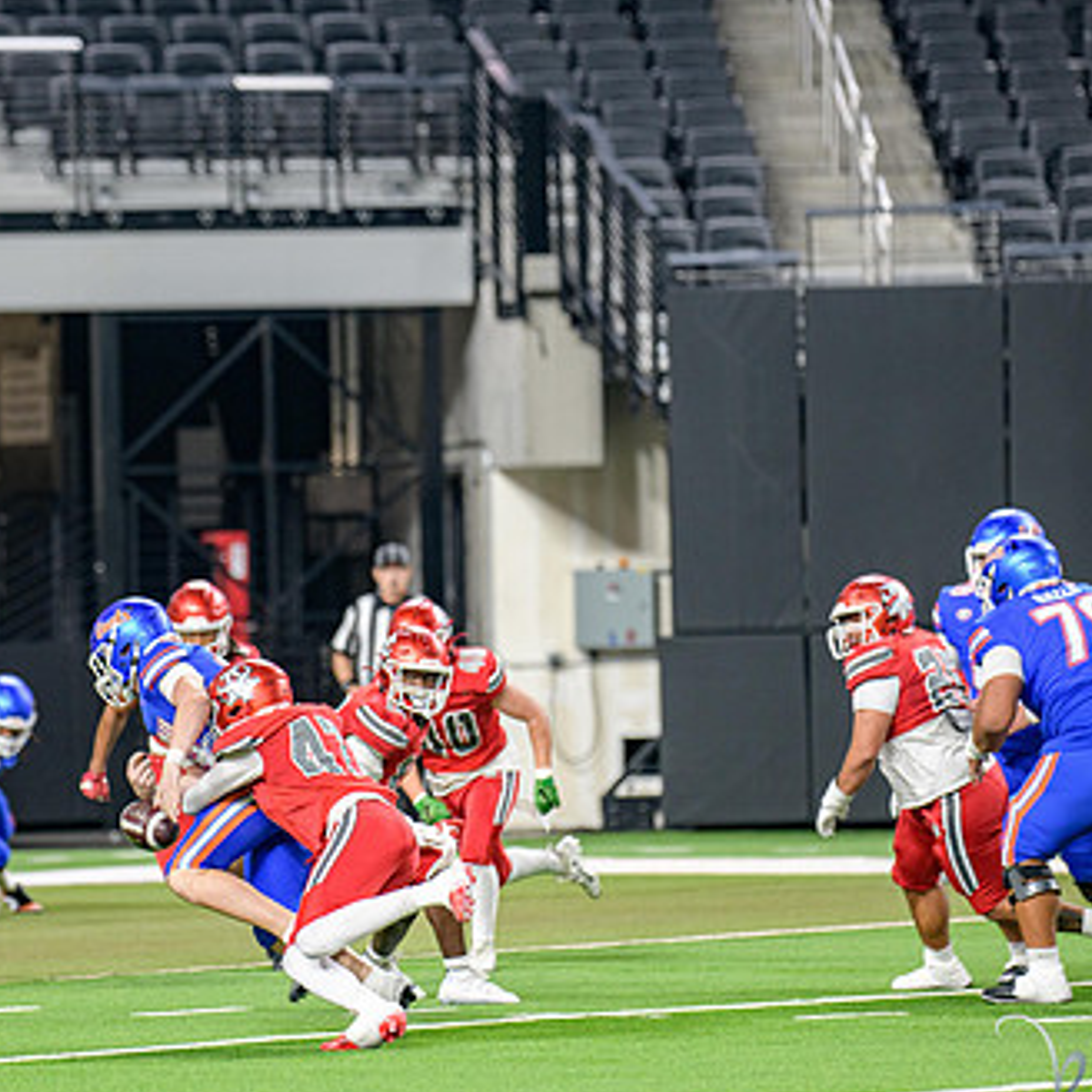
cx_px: 386
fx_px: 11814
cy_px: 614
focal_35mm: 331
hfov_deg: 5.3
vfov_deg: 5.3
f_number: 2.8
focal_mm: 220
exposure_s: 1/400
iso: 1000
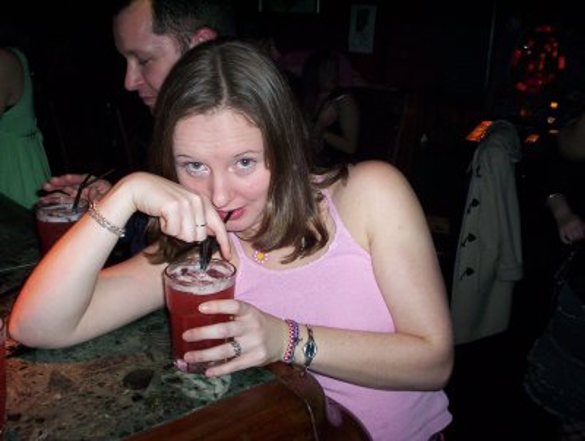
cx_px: 292
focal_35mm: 38
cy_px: 220
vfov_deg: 37.9
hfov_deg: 48.9
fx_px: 644
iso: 140
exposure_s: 1/60
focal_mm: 4.99
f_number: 4.5
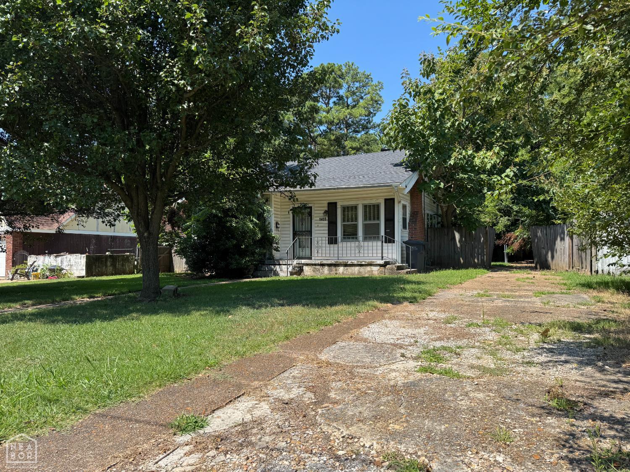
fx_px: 437
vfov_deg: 56.8
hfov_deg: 71.6
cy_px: 236
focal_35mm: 24
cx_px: 315
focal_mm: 6.76
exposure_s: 1/2174
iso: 80
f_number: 1.78
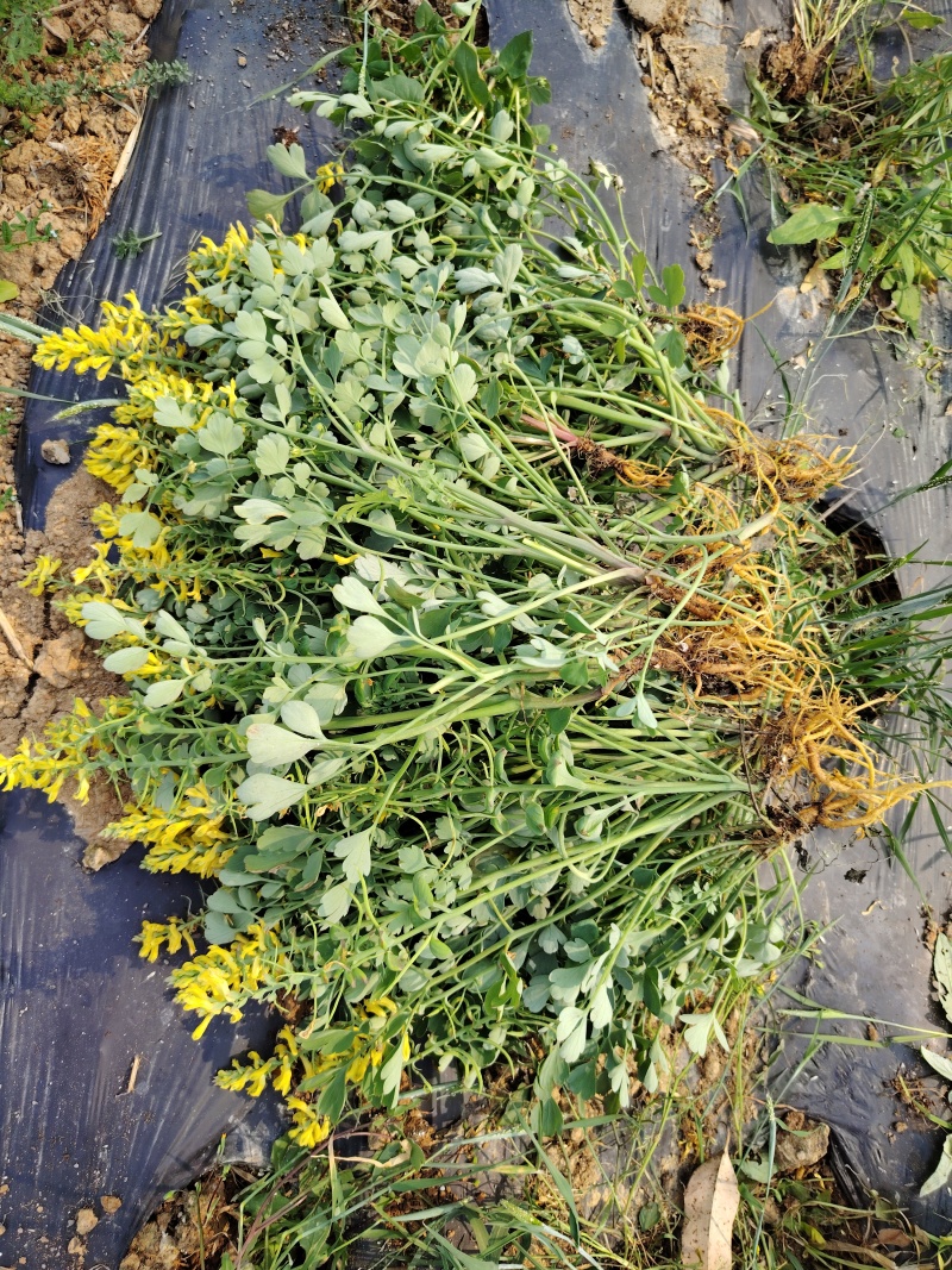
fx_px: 880
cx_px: 476
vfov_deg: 71.6
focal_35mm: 24
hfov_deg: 56.8
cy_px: 635
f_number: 1.75
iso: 100
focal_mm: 5.25
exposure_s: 1/238
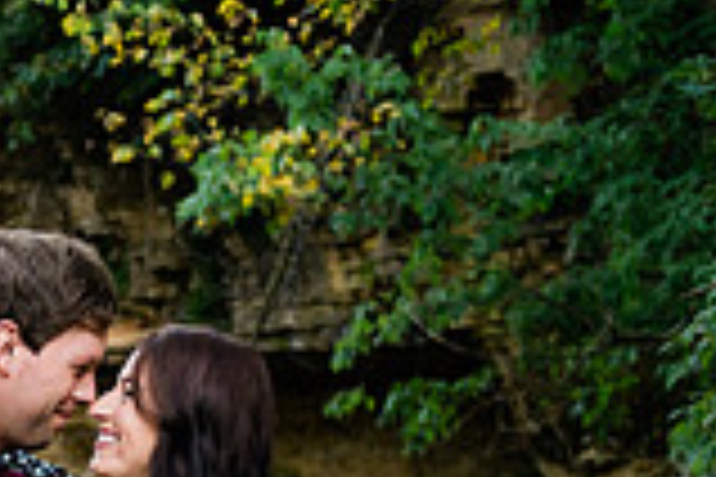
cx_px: -216
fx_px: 2884
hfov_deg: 13.6
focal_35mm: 145
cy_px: 739
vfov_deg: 9.2
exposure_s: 1/500
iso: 400
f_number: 2.8
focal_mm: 38
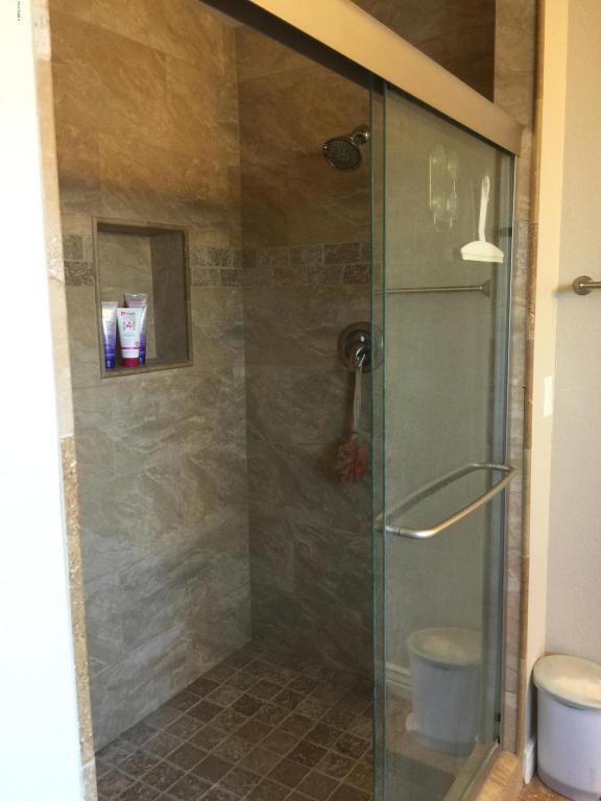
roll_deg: +0.8
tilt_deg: -6.6
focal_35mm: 29
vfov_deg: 61.7
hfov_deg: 48.2
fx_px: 671
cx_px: 300
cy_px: 400
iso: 50
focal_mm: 4.15
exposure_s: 1/15
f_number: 2.2
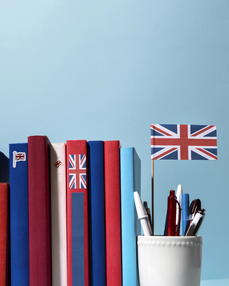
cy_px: 167
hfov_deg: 26.7
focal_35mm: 57
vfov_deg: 32.9
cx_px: 115
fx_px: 483
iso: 200
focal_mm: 50
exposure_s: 1/125
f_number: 6.3
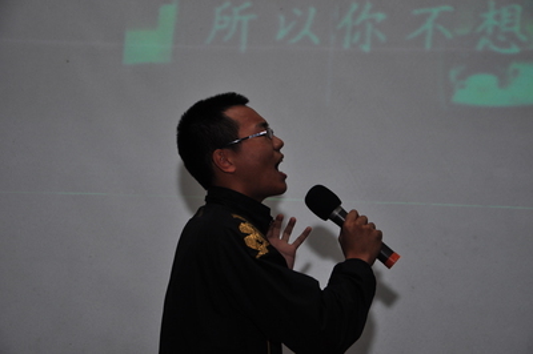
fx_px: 1109
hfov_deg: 27.0
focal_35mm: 75
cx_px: 266
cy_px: 177
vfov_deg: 18.2
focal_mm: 50
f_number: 5
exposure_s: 1/60
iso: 320
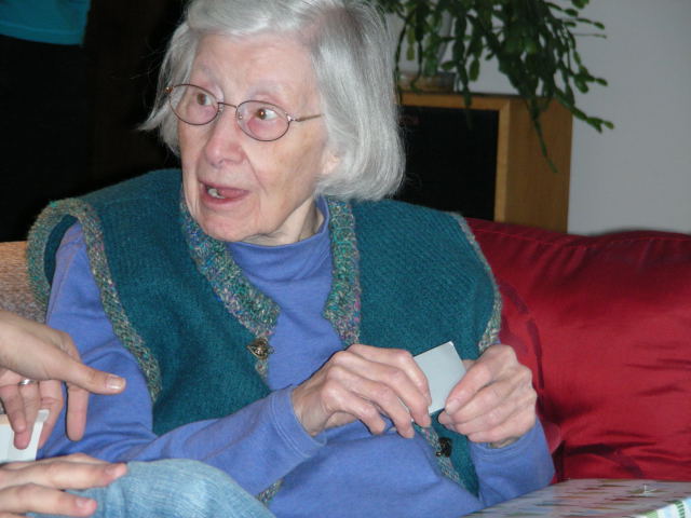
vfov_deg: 8.6
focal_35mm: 172
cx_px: 346
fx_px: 3433
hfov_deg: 11.5
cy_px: 259
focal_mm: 28.7
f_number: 3.5
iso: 248
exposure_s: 1/125
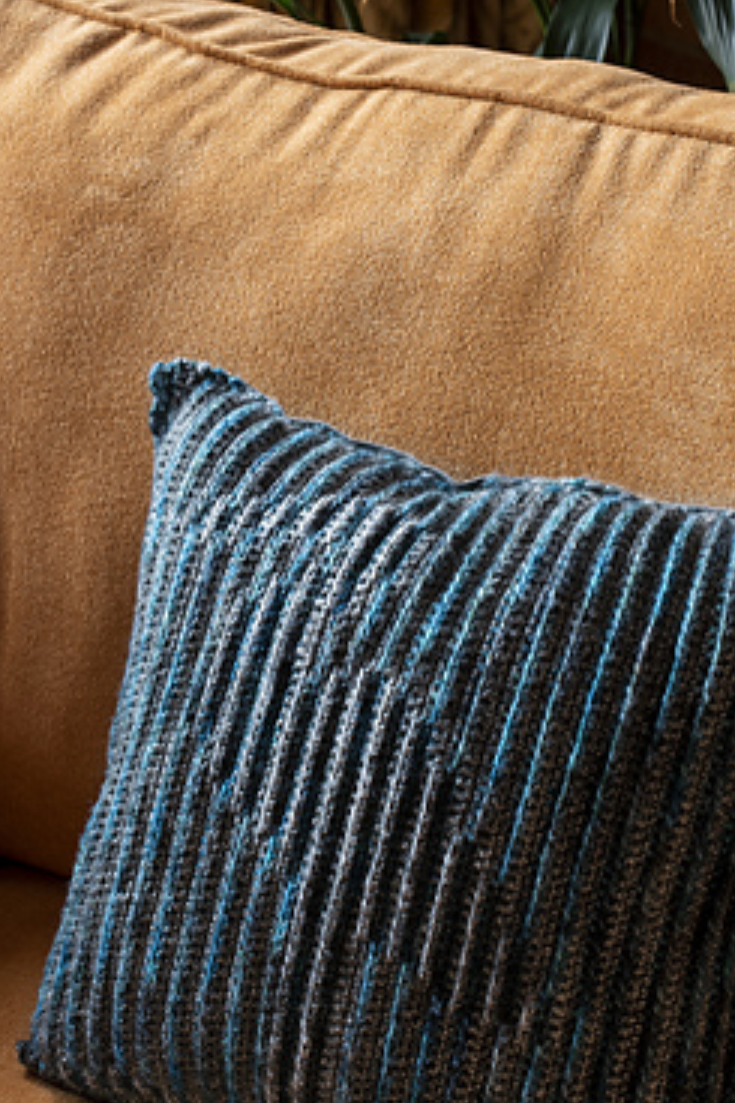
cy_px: 393
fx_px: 2667
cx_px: 278
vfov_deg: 23.3
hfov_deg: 15.7
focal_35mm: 87
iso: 320
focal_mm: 50
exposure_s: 1/5
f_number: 8
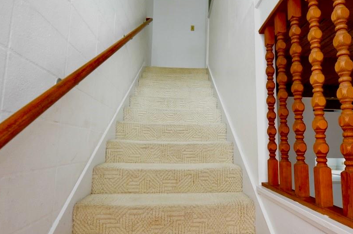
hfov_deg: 73.8
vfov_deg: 52.9
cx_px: 188
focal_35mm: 24
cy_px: 110
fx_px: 235
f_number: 3.5
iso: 1800
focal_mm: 10
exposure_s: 1/30
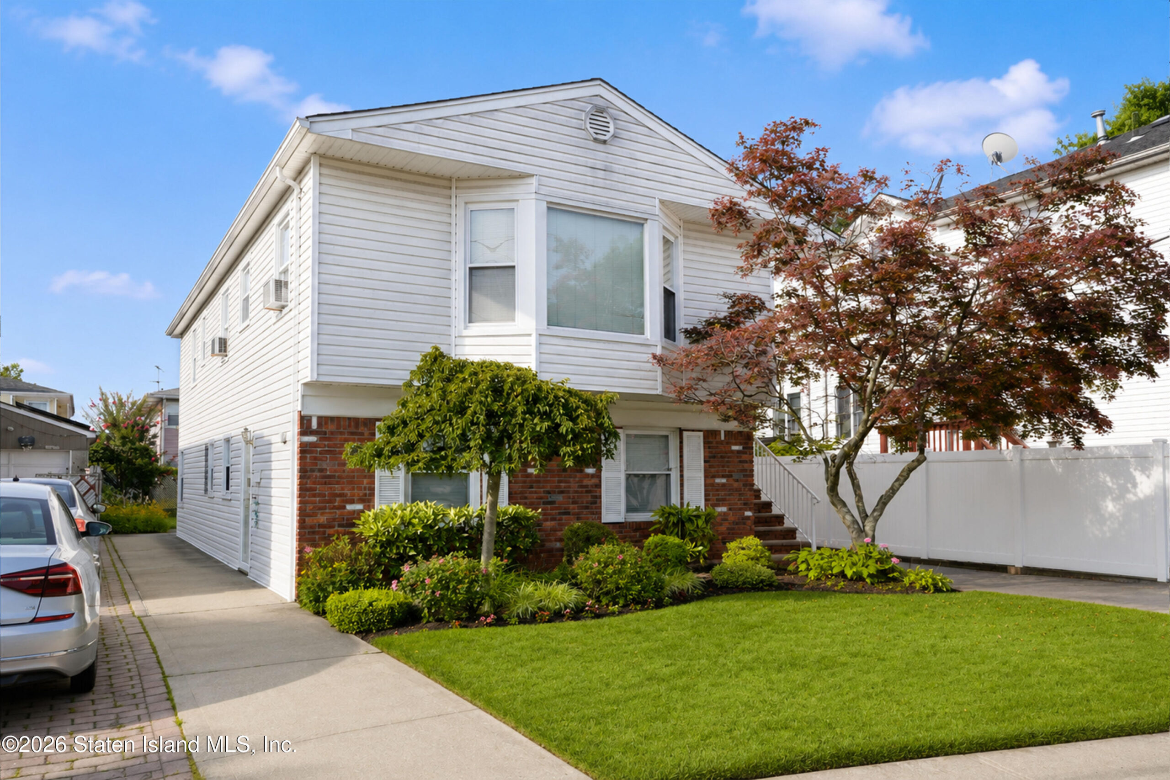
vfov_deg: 48.7
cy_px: 390
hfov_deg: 68.4
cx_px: 585
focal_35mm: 26
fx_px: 861
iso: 100
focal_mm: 26.5
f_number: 9
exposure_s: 1/125
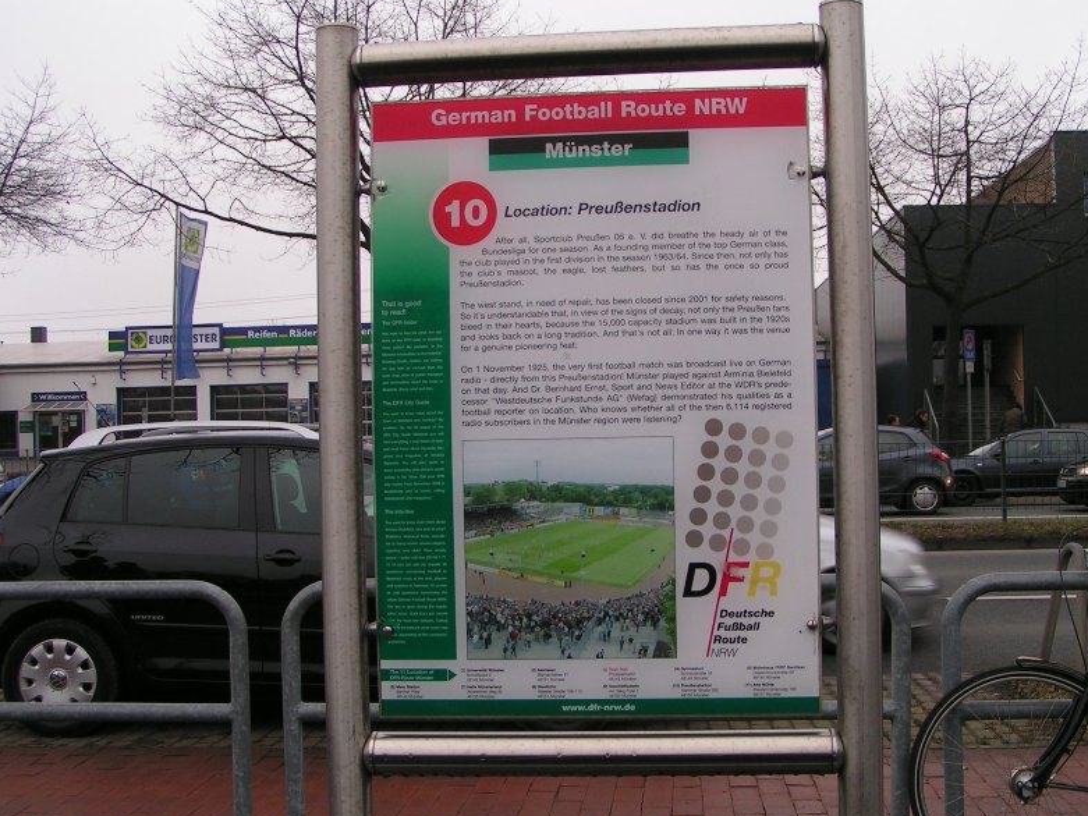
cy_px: 405
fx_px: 1320
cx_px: 556
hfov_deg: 44.8
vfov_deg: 34.4
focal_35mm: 42
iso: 50
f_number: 4.5
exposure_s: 1/125
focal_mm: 6.3
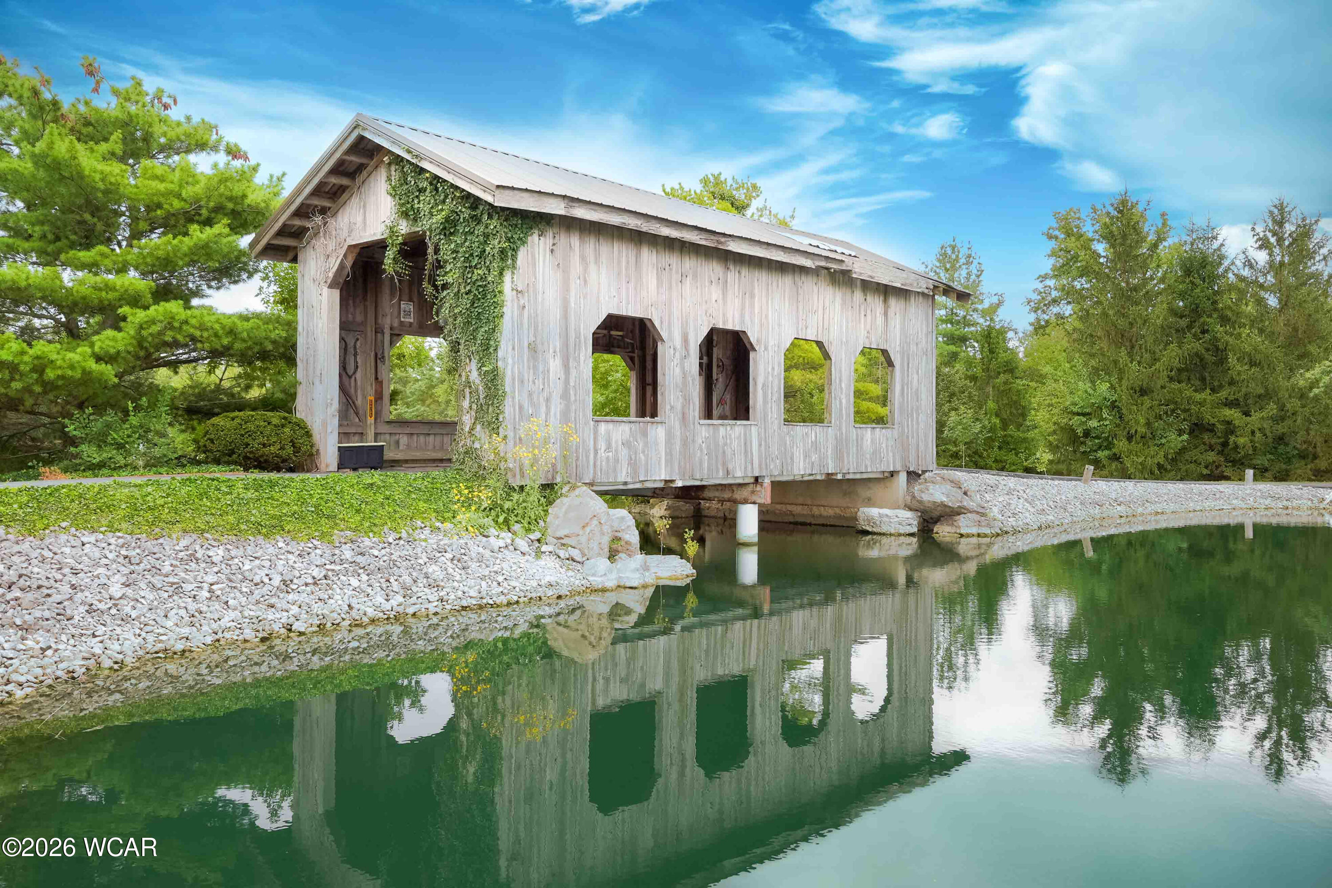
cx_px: 666
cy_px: 444
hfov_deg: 65.5
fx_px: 1036
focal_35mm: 28
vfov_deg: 46.4
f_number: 4
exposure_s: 1/200
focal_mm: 19
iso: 100
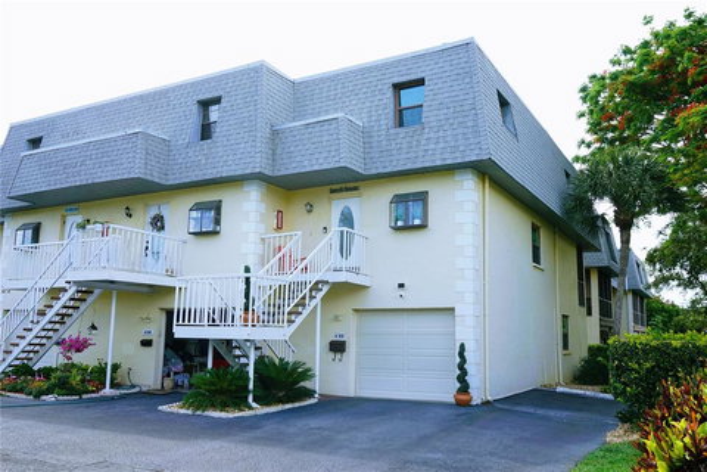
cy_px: 236
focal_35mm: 31
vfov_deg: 42.3
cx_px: 354
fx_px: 609
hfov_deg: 60.3
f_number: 8
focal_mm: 21
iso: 400
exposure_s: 1/250
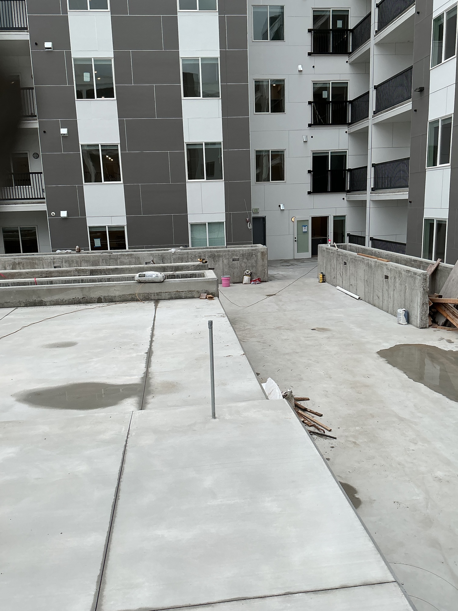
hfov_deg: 48.2
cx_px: 229
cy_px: 306
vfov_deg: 61.7
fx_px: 512
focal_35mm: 29
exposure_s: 1/1144
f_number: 1.8
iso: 25
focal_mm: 3
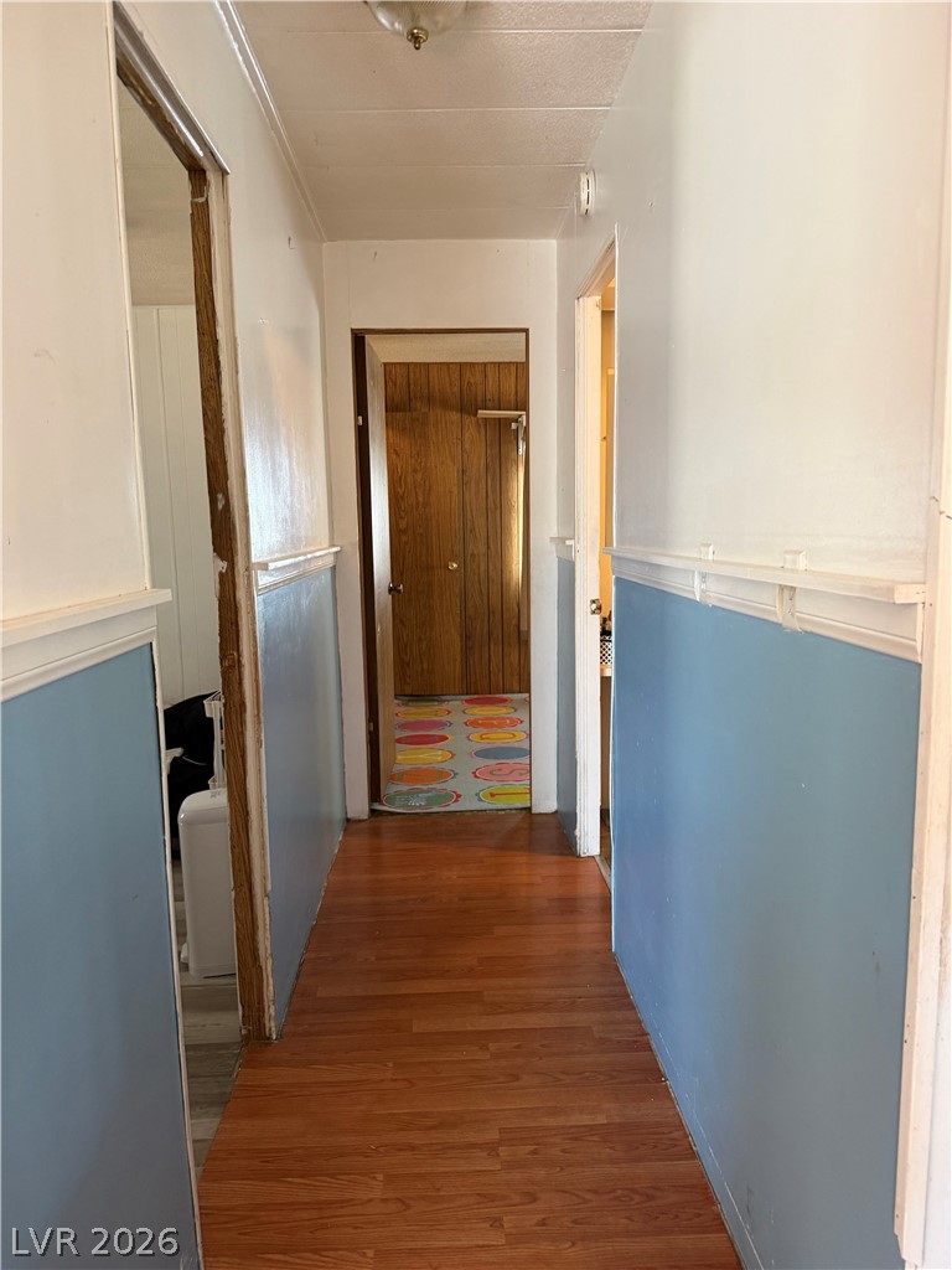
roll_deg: +1.6
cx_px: 476
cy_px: 635
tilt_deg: -7.5
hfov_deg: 56.8
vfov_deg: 71.6
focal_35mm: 24
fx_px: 880
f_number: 1.78
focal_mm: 6.76
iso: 320
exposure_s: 1/60
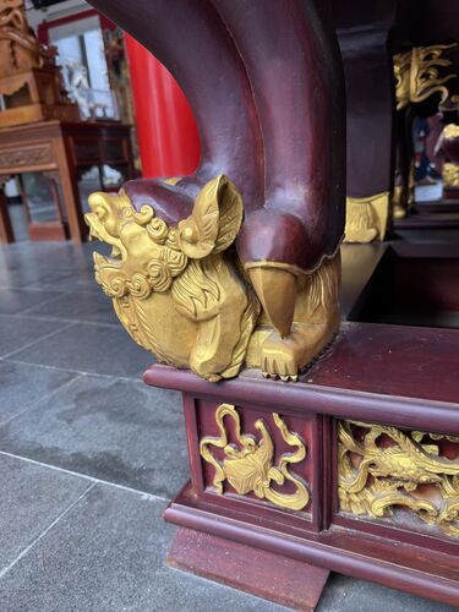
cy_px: 306
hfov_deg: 56.8
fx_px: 424
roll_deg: +5.6
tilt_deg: -17.8
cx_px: 230
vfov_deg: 71.6
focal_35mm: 24
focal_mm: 6.76
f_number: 1.78
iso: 125
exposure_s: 1/121
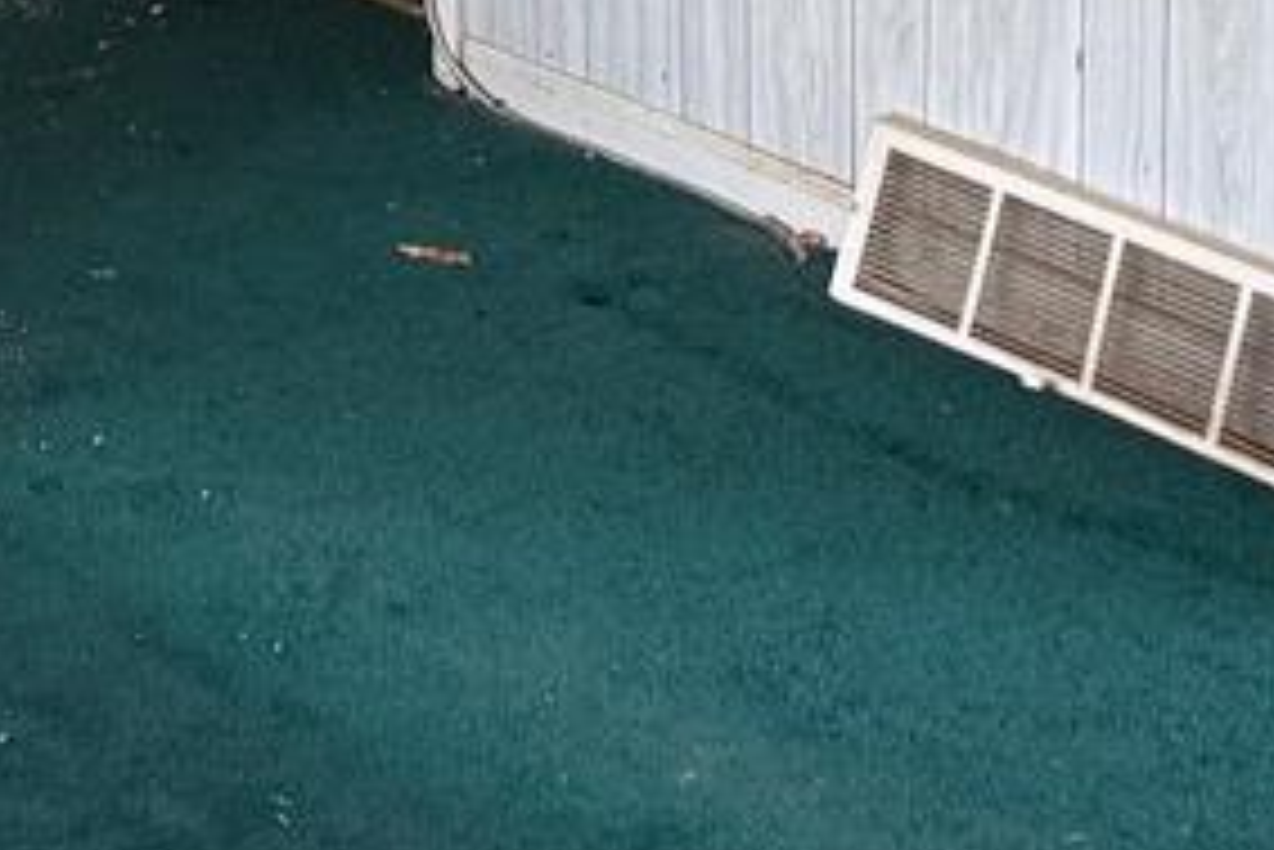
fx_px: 4496
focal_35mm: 127
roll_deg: -0.3
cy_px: -679
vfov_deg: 10.2
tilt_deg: -8.2
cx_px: 315
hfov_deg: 16.0
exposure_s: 1/101
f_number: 1.78
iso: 200
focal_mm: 6.76
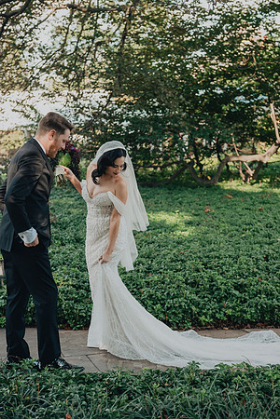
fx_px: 677
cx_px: 140
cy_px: 210
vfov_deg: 34.5
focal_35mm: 58
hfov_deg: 23.4
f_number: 4
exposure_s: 1/400
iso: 400
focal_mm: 58
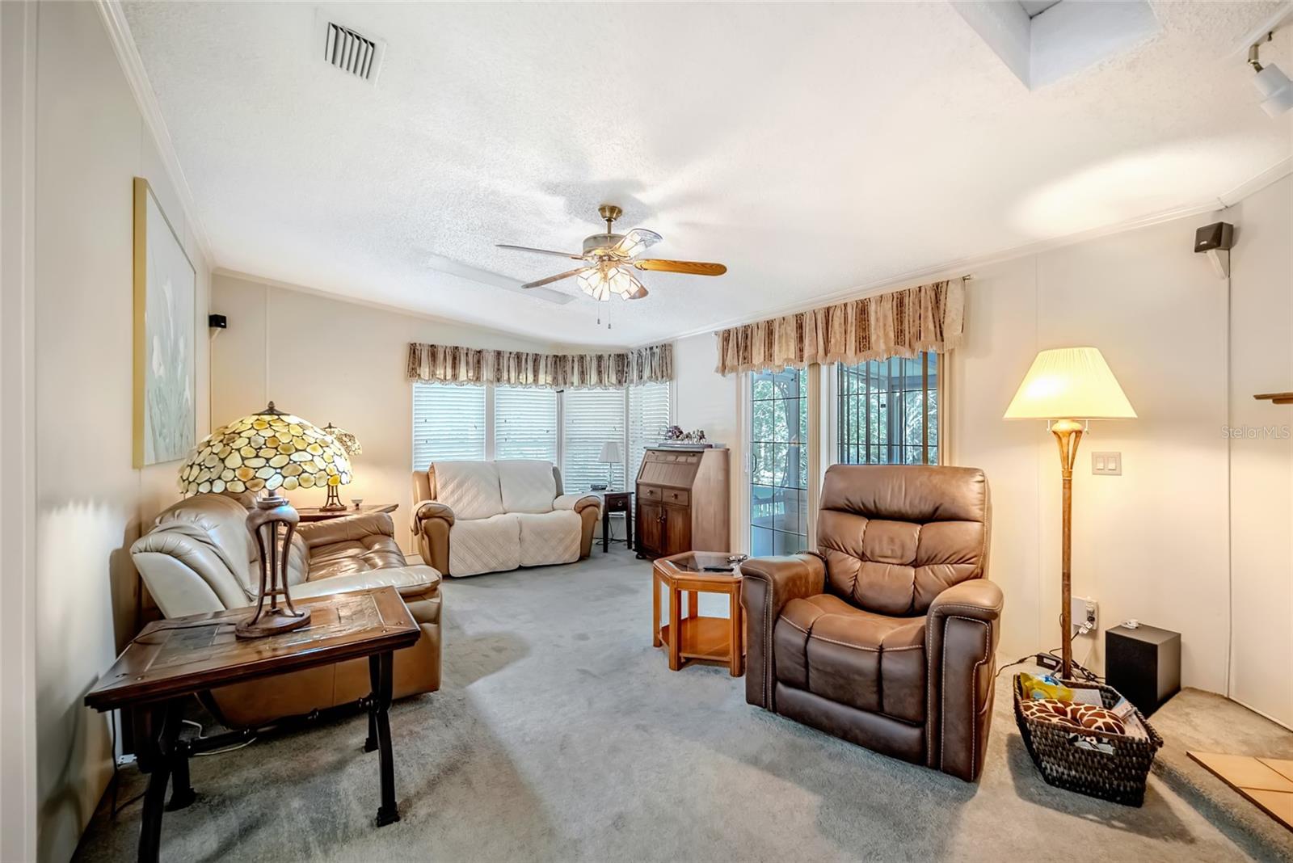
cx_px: 646
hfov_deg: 104.2
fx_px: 503
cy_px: 432
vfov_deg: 81.3
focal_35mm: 14
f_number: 4
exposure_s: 1/1000
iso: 2500
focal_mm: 14
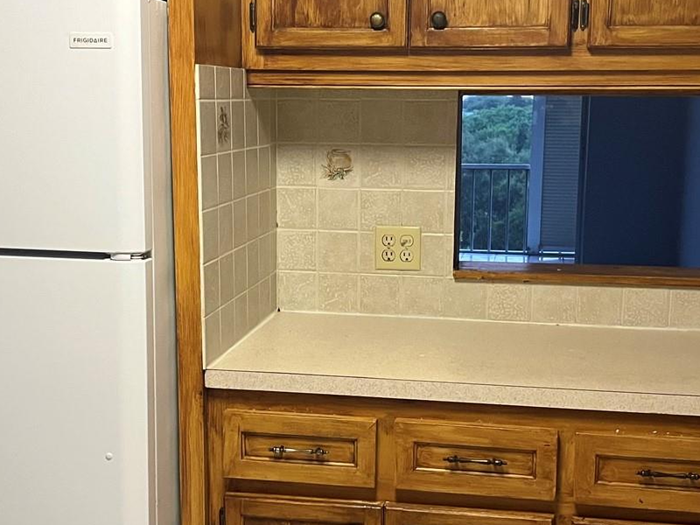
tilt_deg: -10.5
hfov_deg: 36.8
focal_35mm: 52
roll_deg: -0.3
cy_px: 276
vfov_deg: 28.0
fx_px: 1052
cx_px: 340
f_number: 1.6
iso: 400
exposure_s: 1/40
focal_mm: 5.1
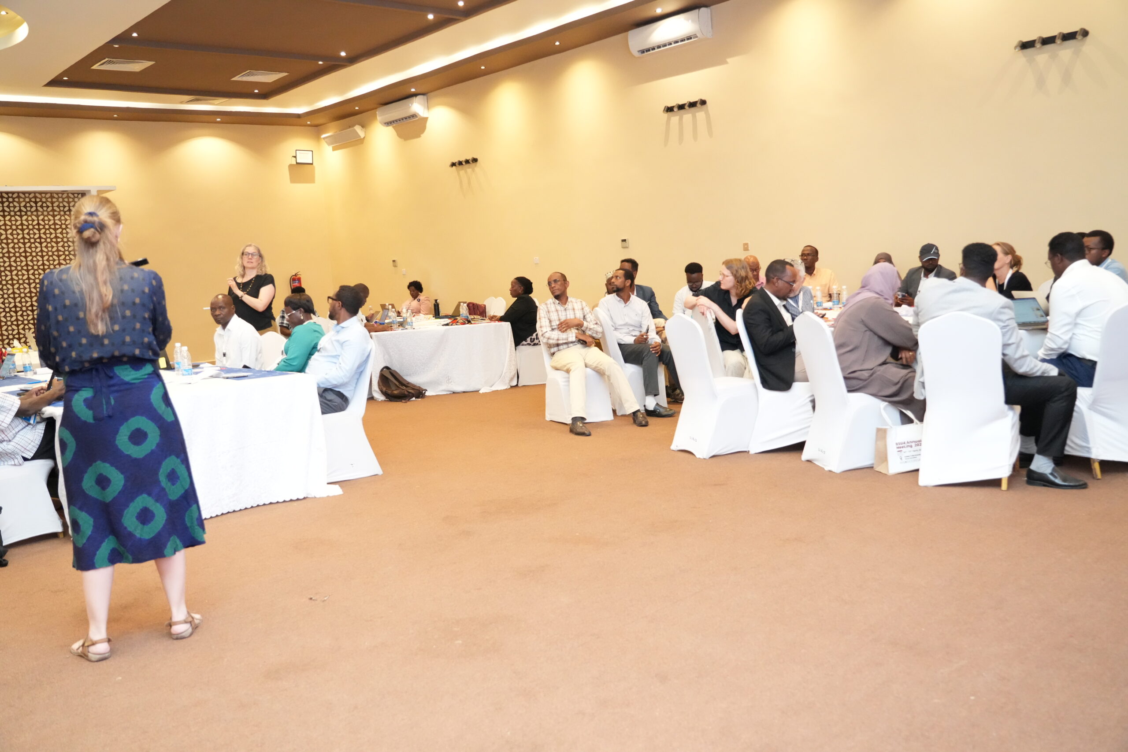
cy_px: 376
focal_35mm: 30
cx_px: 564
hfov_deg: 61.9
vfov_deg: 43.6
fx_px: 940
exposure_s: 1/160
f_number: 4
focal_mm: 30
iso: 8000
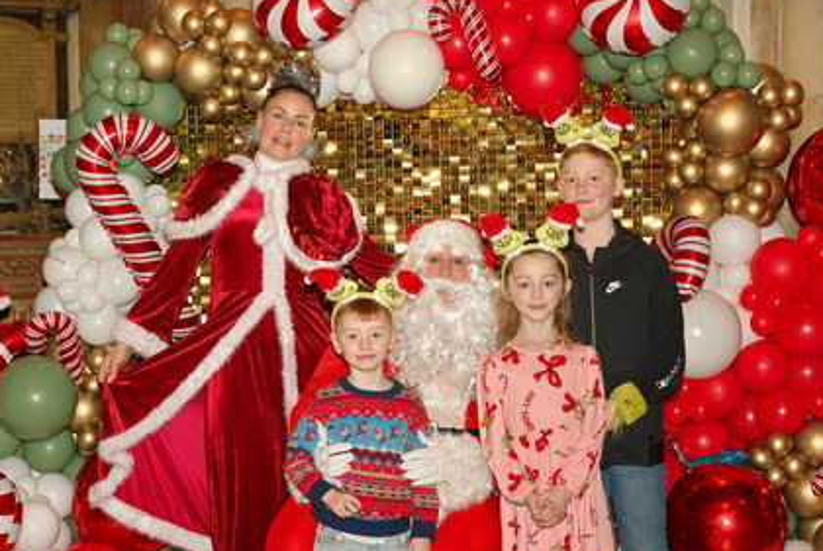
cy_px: 372
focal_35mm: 50
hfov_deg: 39.6
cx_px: 431
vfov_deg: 26.9
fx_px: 1144
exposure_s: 1/160
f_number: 4
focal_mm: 35
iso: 500
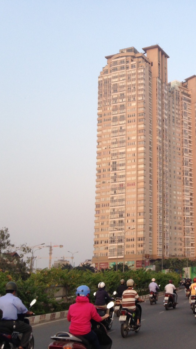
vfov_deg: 42.1
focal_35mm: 49
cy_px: 176
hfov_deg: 23.0
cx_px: 213
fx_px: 453
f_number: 2.4
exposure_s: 1/308
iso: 50
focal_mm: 4.12
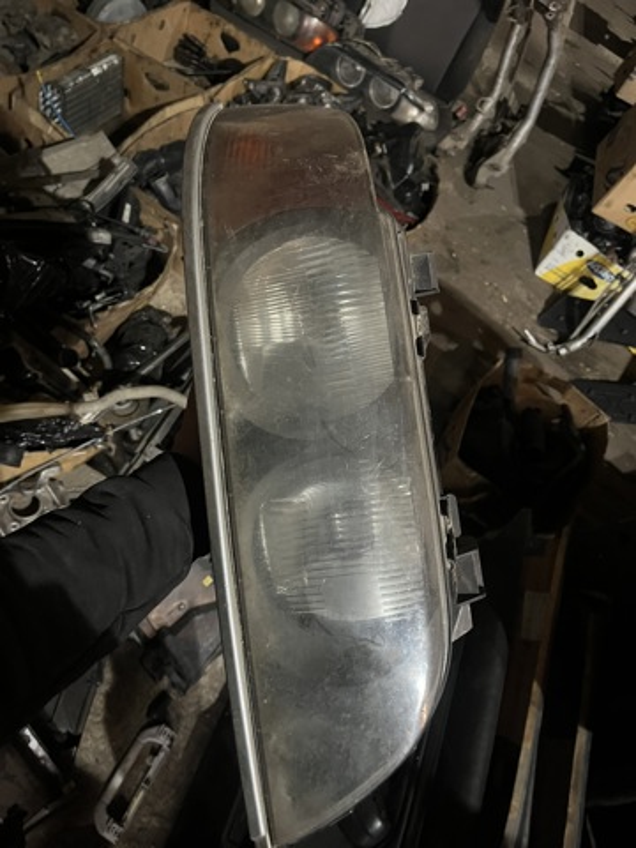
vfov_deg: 67.3
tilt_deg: -51.7
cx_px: 318
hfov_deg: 53.1
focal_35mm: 26
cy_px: 424
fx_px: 637
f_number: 1.6
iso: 640
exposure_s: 1/25
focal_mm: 5.1
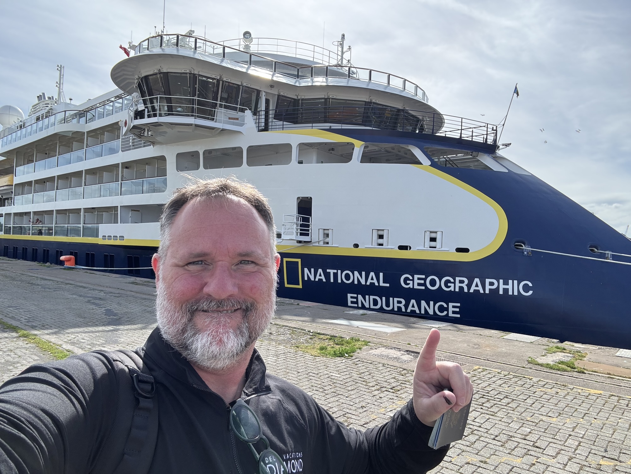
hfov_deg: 73.9
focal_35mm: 23
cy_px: 237
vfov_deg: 58.9
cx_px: 316
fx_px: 419
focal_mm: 2.69
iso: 25
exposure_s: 1/794
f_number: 1.9
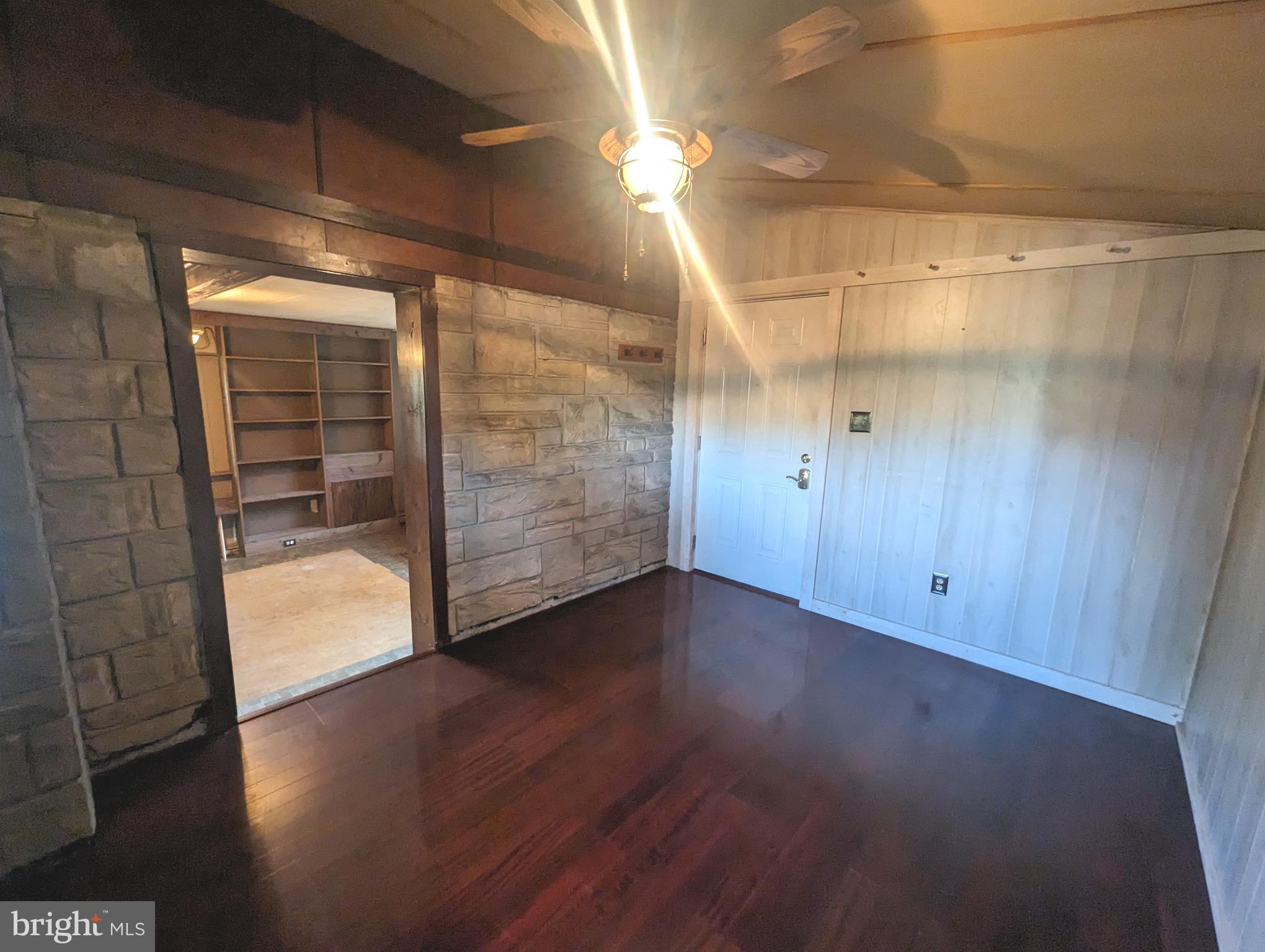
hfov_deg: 106.1
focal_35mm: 13
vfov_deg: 90.1
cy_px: 476
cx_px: 632
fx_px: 476
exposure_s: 1/24
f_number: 2.2
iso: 339
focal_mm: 1.95
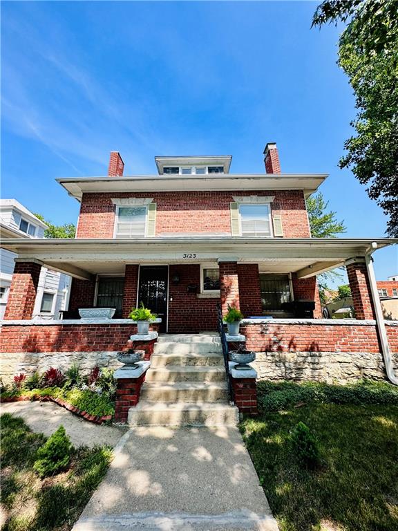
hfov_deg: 85.7
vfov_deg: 102.1
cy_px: 266
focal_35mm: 14
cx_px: 199
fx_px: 215
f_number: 2.2
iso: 50
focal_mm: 2.22
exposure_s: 1/779
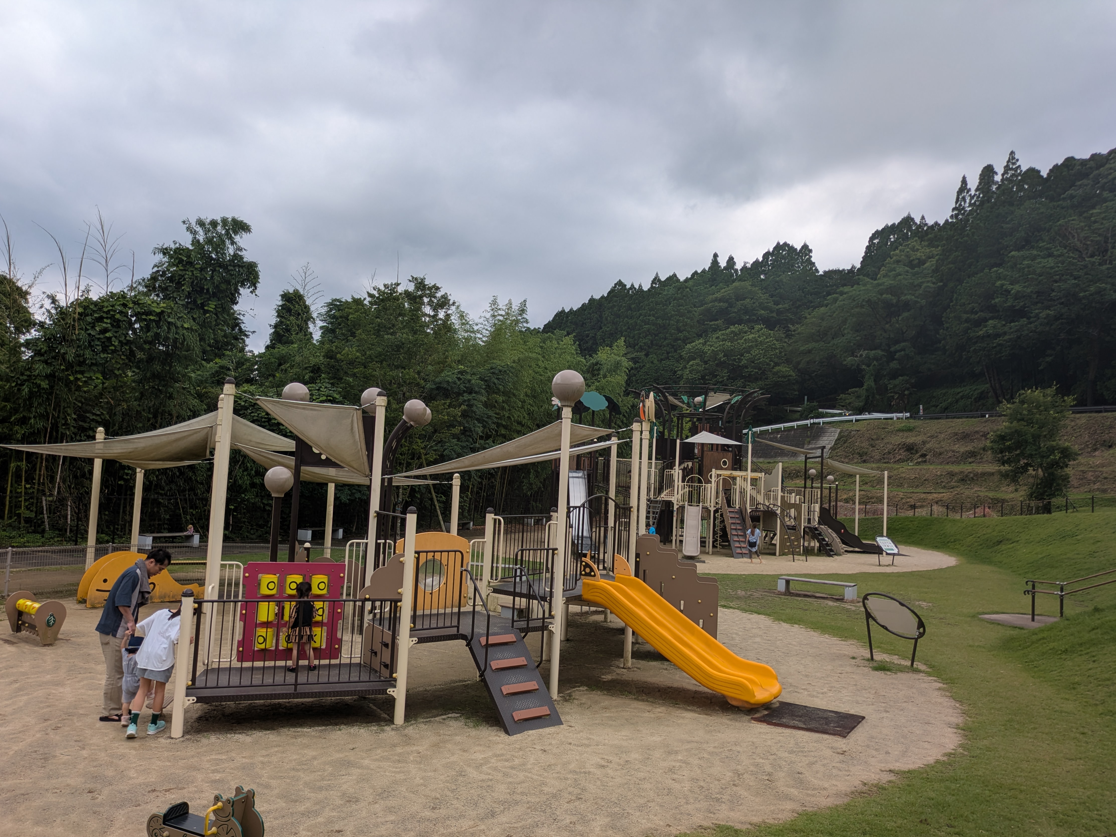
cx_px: 560
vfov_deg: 53.0
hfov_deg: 67.3
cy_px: 435
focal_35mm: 26
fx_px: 838
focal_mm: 5.43
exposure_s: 1/1045
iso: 50
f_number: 1.89
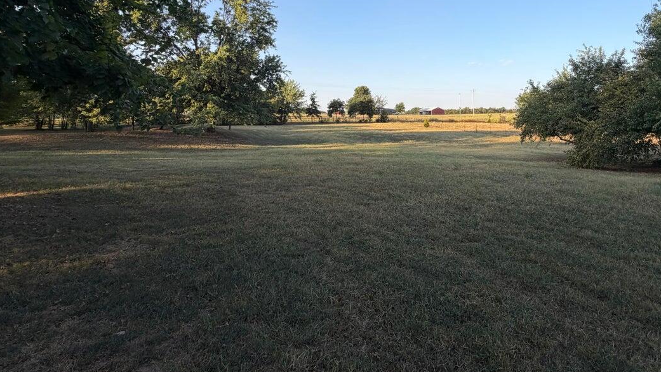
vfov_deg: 53.1
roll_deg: +1.5
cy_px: 87
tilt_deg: +2.3
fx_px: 351
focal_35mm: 20
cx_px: 400
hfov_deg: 85.4
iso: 40
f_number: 2.2
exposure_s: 1/625
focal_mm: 2.22
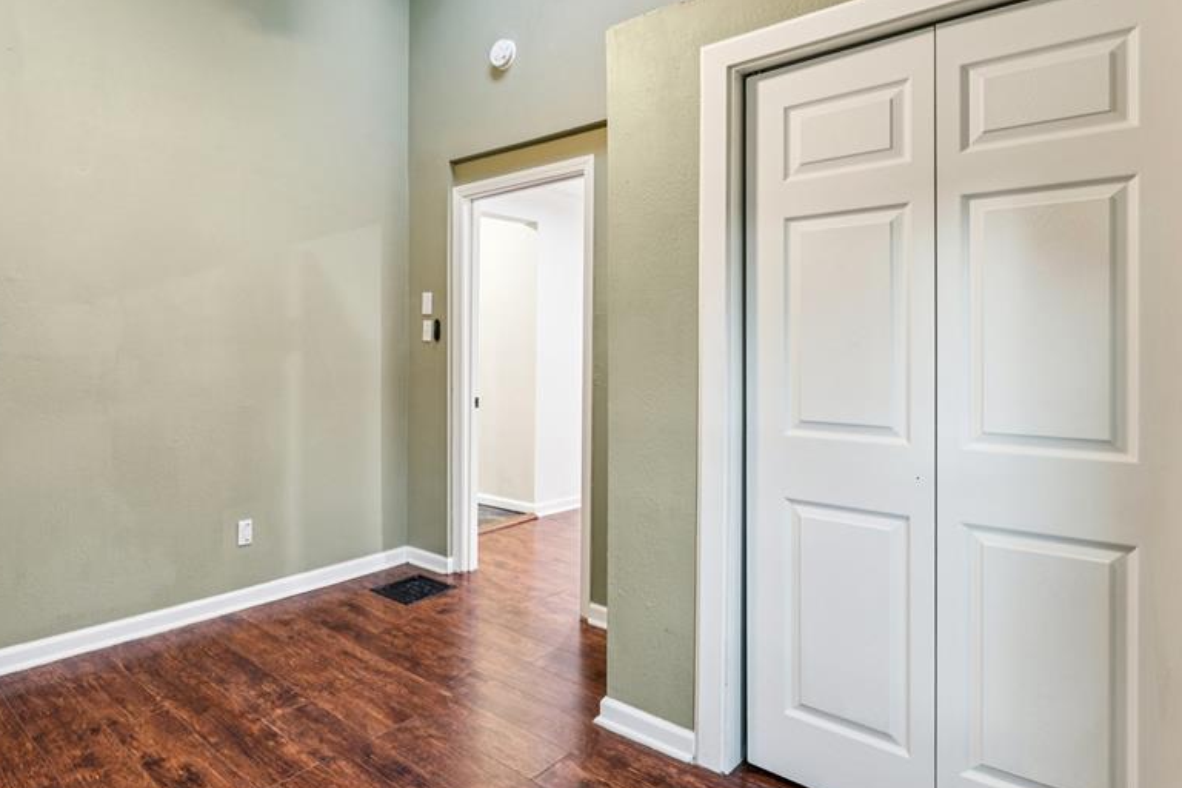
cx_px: 422
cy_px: 346
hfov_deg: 78.7
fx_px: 696
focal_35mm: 21
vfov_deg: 58.9
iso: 320
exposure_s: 1
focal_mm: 15.9
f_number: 13
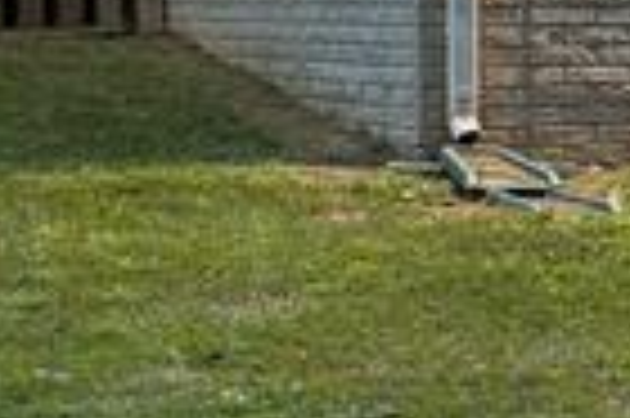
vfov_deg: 9.4
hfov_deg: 13.2
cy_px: -762
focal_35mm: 121
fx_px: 2109
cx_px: 1458
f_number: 6.3
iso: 125
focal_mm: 16.5
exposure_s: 1.3
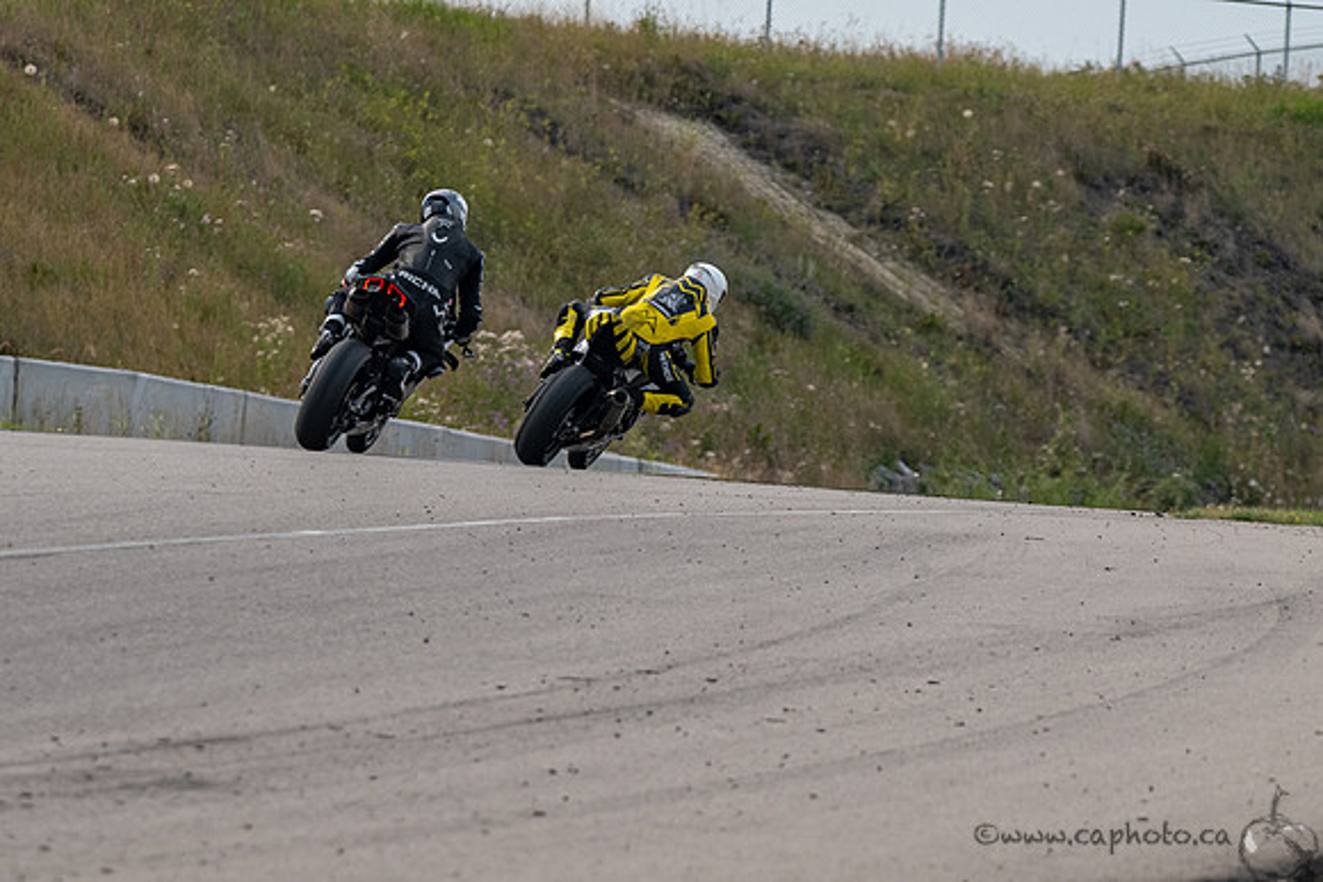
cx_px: 580
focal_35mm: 394
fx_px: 14486
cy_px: 393
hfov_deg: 5.2
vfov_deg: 3.5
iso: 360
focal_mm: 210
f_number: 5.6
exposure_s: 1/1250
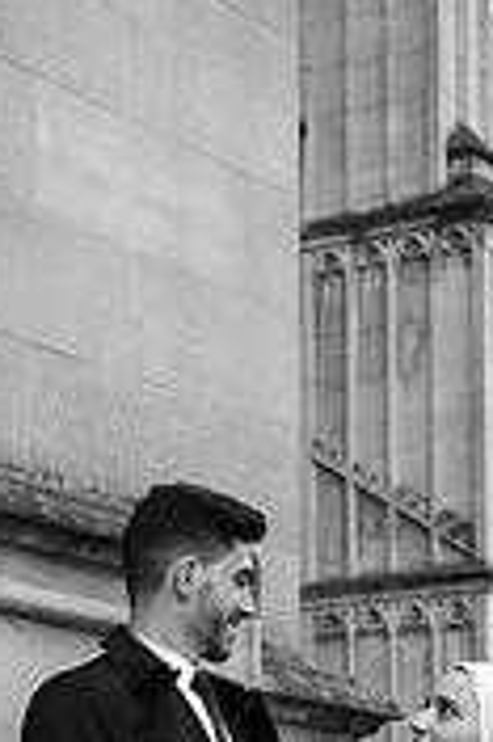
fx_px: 2634
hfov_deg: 10.7
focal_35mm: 128
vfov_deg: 15.6
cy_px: 835
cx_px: 303
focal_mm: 50
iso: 200
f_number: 4
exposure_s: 1/320
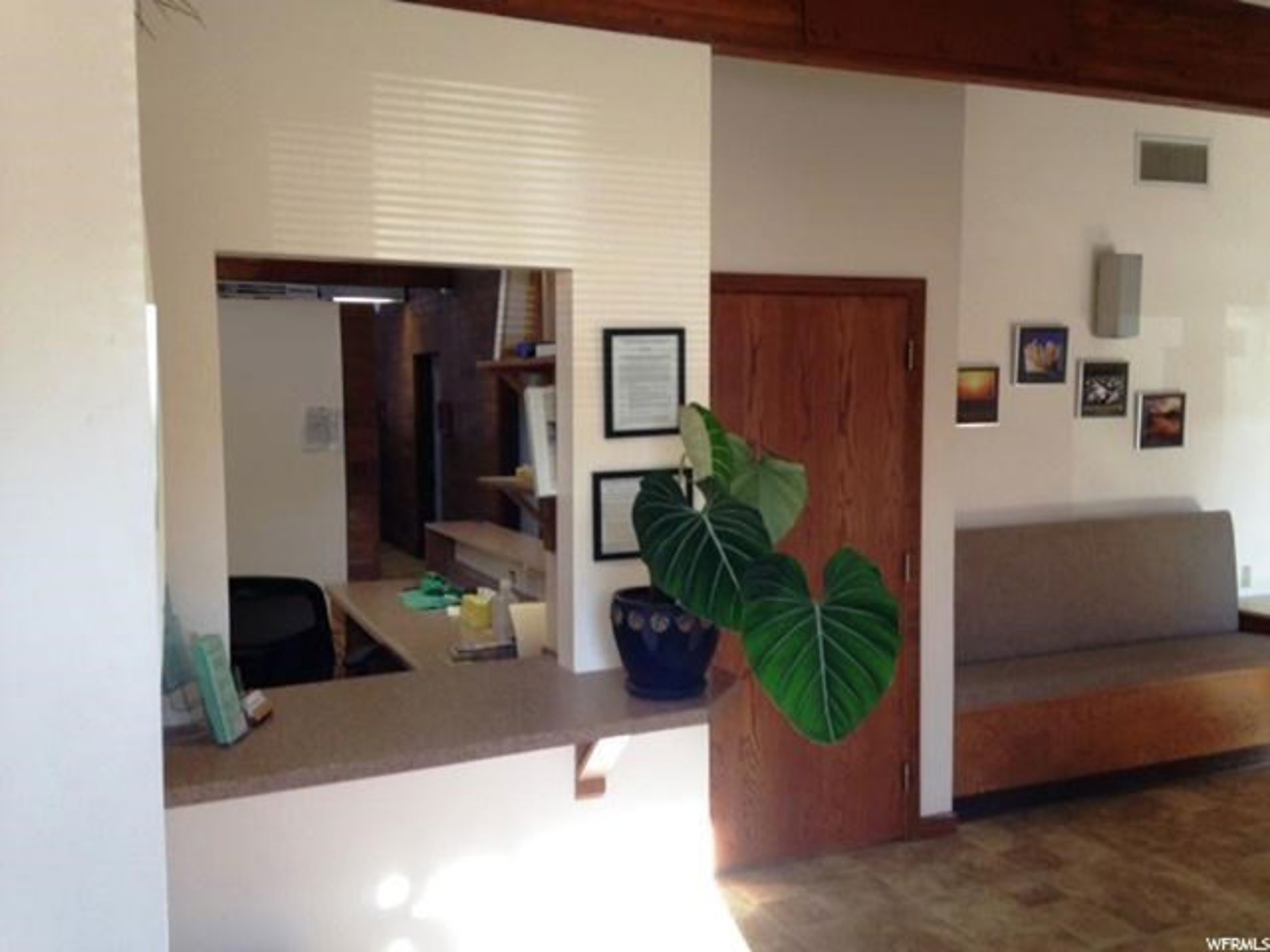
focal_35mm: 33
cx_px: 635
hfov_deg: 55.4
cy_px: 476
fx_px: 1211
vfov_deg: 42.9
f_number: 2.4
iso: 50
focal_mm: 4.12
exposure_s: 1/30
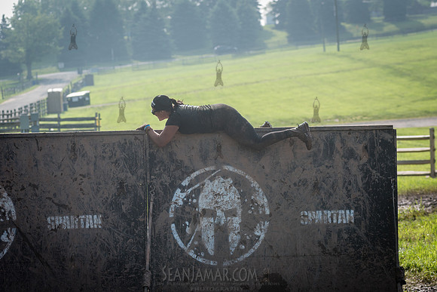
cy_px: 146
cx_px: 221
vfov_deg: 10.2
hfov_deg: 15.3
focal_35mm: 134
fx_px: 1626
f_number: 4.5
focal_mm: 120
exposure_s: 1/800
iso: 250
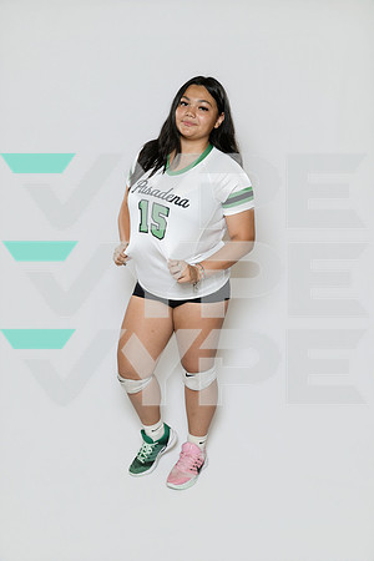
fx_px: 561
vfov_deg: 53.1
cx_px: 187
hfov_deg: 36.9
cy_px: 280
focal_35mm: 36
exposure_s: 1/80
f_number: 4
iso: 100
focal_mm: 36
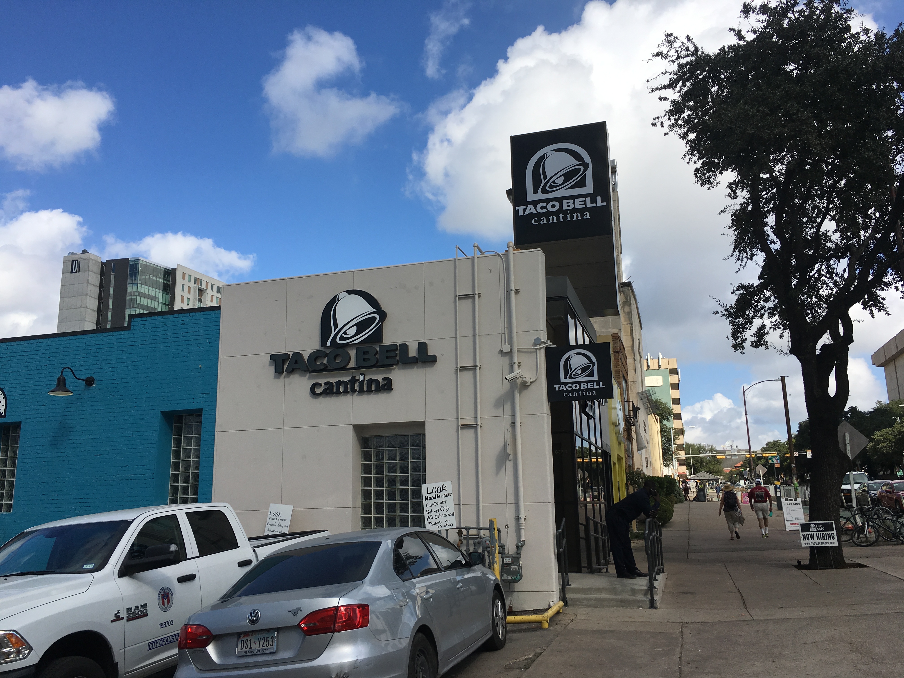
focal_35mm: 29
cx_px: 452
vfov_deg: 48.2
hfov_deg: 61.7
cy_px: 339
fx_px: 757
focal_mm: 4.15
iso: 25
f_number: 2.2
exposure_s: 1/2137
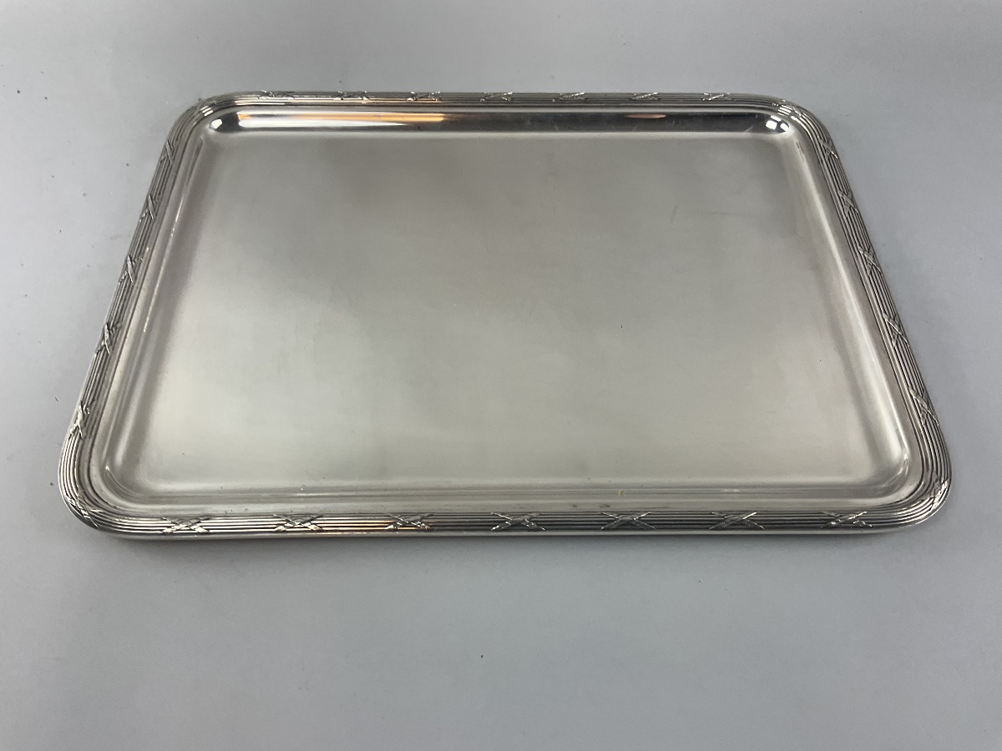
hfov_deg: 61.7
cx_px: 501
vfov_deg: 48.2
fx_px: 839
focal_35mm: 29
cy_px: 376
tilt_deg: -57.7
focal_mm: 3
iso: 32
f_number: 1.8
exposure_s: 1/100
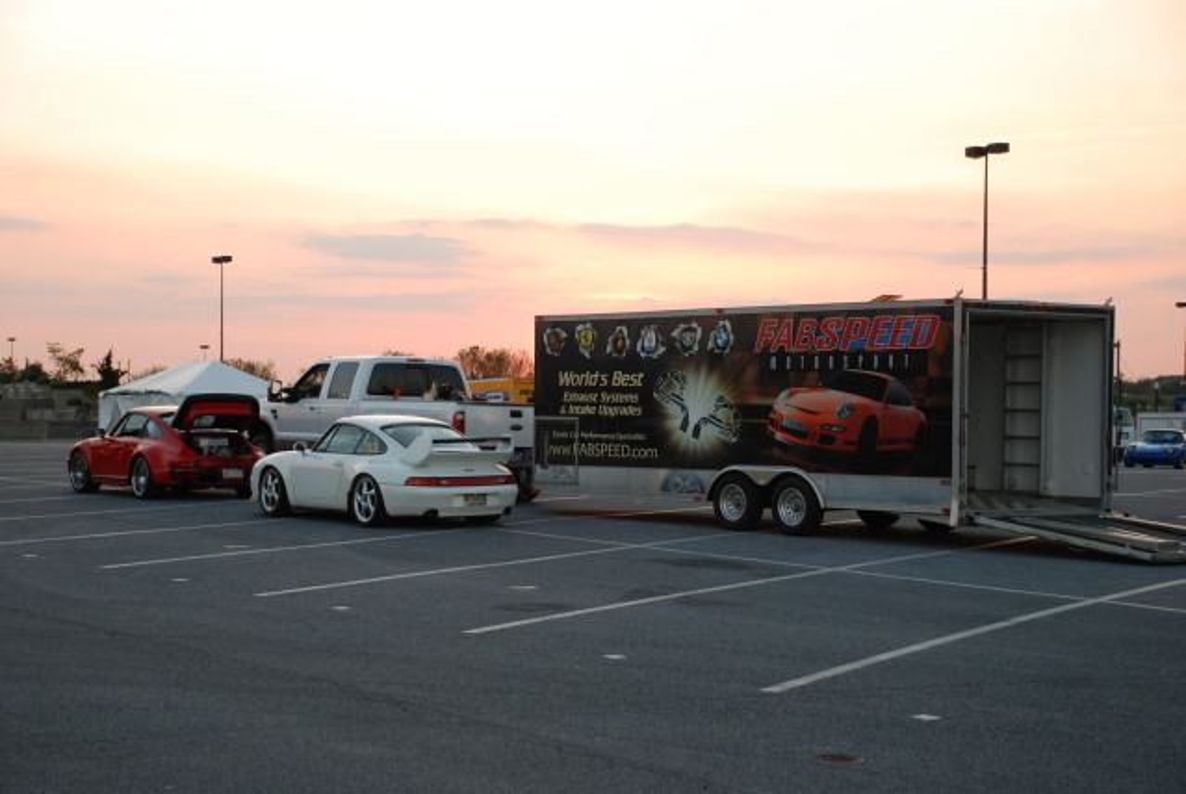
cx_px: 593
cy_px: 397
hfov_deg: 28.0
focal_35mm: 72
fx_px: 2375
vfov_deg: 19.0
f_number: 4.8
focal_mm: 48
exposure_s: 1/50
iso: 100
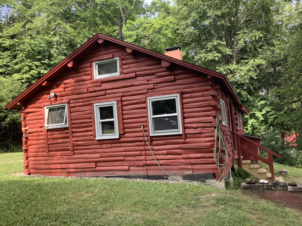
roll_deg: +3.6
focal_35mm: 31
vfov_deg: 45.4
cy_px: 113
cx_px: 151
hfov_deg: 58.4
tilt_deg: +4.0
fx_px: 270
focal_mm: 3.3
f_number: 2.4
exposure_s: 1/120
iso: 32
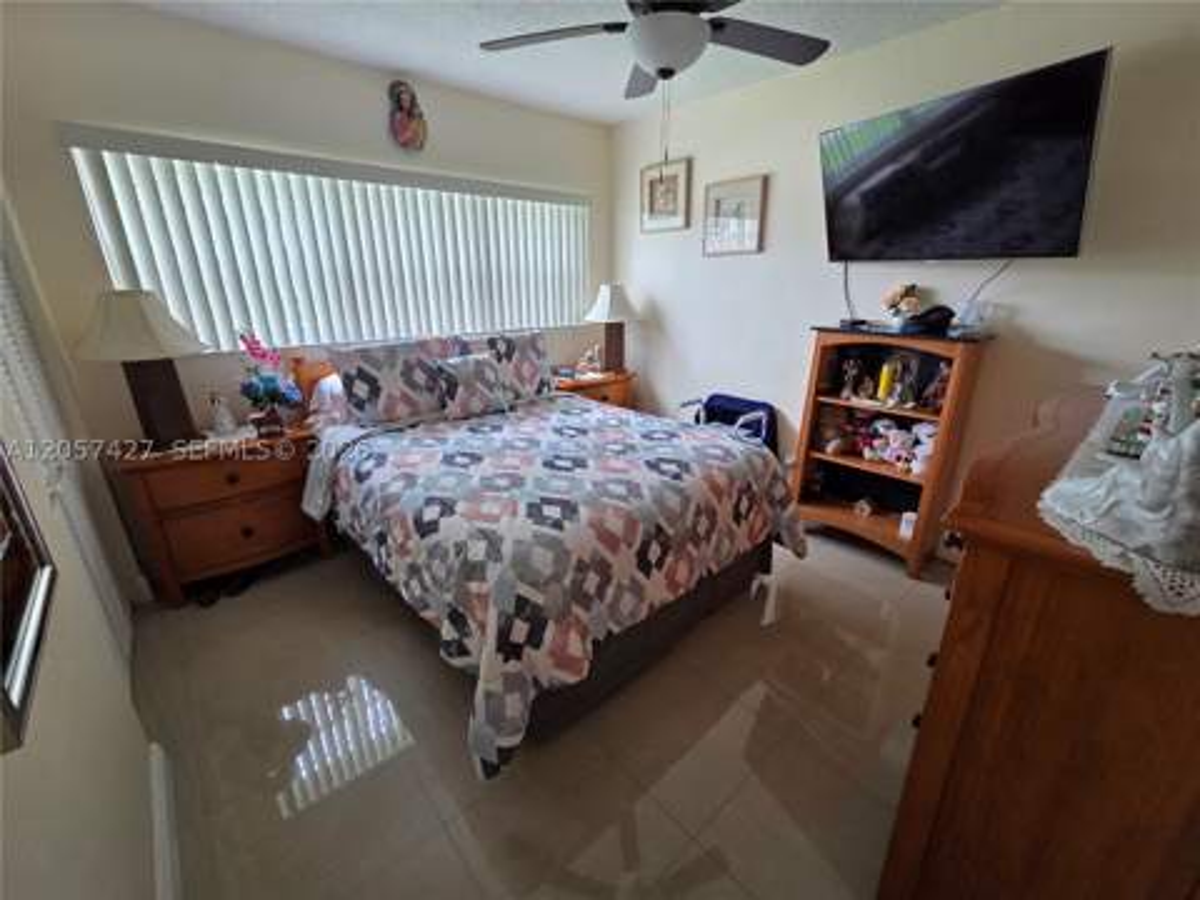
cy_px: 450
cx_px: 600
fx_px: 451
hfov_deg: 106.2
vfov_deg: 89.9
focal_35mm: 13
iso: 200
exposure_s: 1/60
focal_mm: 2.2
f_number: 2.2
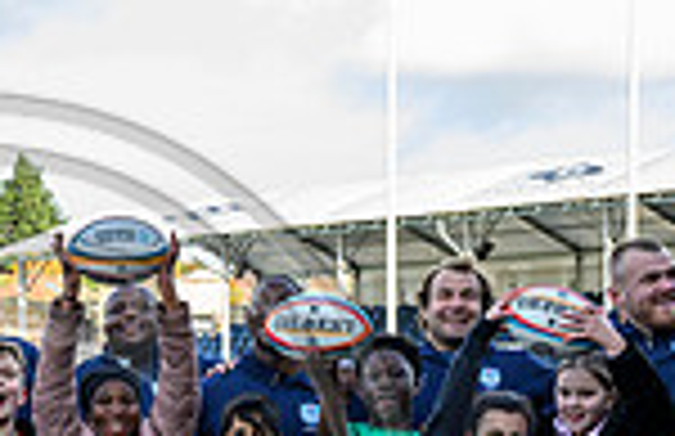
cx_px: -92
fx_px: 2564
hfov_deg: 14.6
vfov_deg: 9.5
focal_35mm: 138
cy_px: 616
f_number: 5
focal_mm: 34
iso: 1000
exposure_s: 1/1000
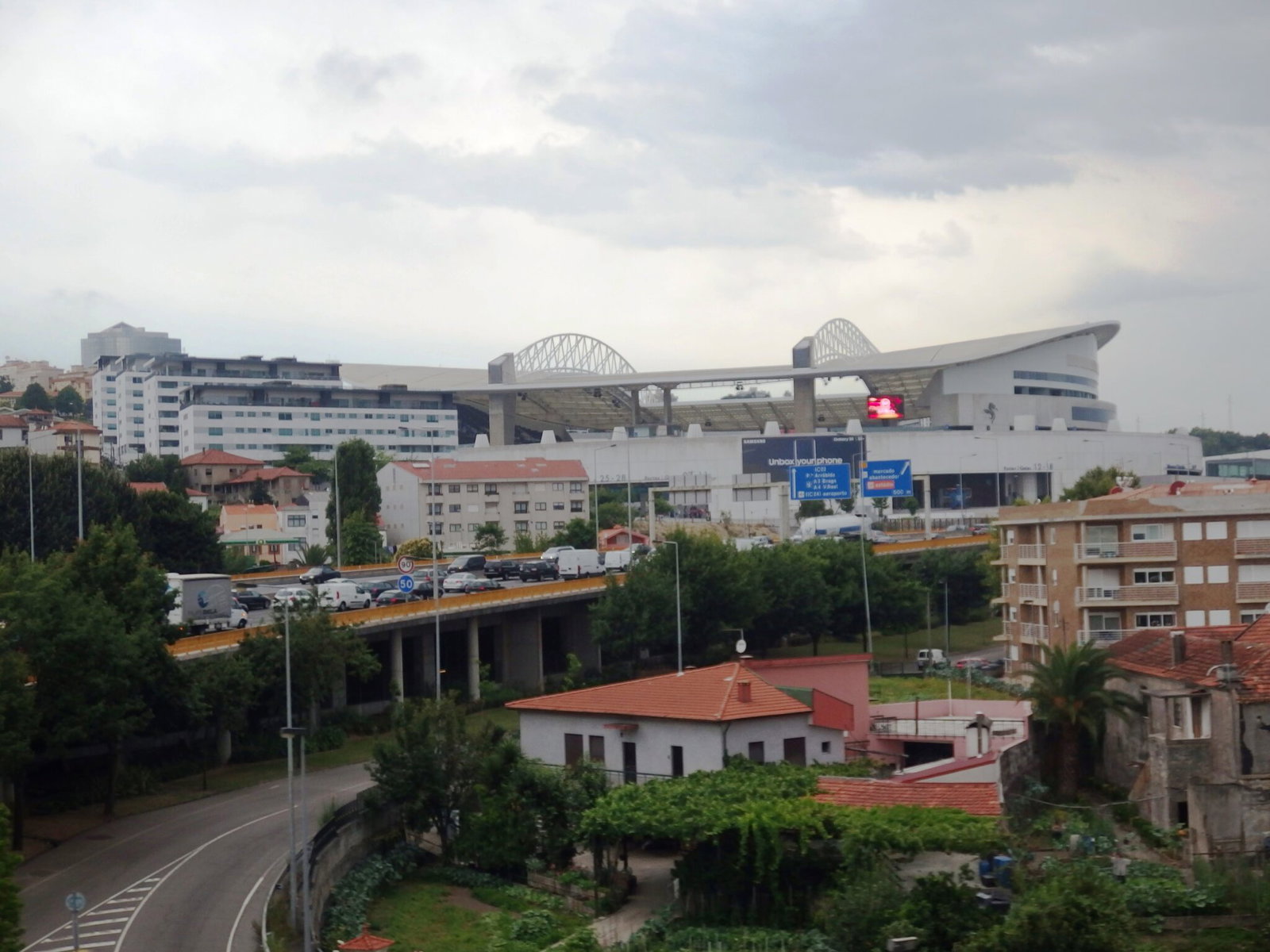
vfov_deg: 23.7
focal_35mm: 62
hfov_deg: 31.2
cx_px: 635
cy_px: 476
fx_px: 2275
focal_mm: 11.1
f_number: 2.3
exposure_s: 1/125
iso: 100
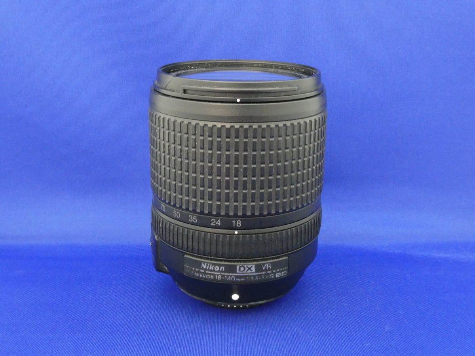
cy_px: 178
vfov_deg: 36.0
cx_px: 238
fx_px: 549
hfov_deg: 46.8
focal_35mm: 40
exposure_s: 1/3.2
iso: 800
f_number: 8
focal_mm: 7.2
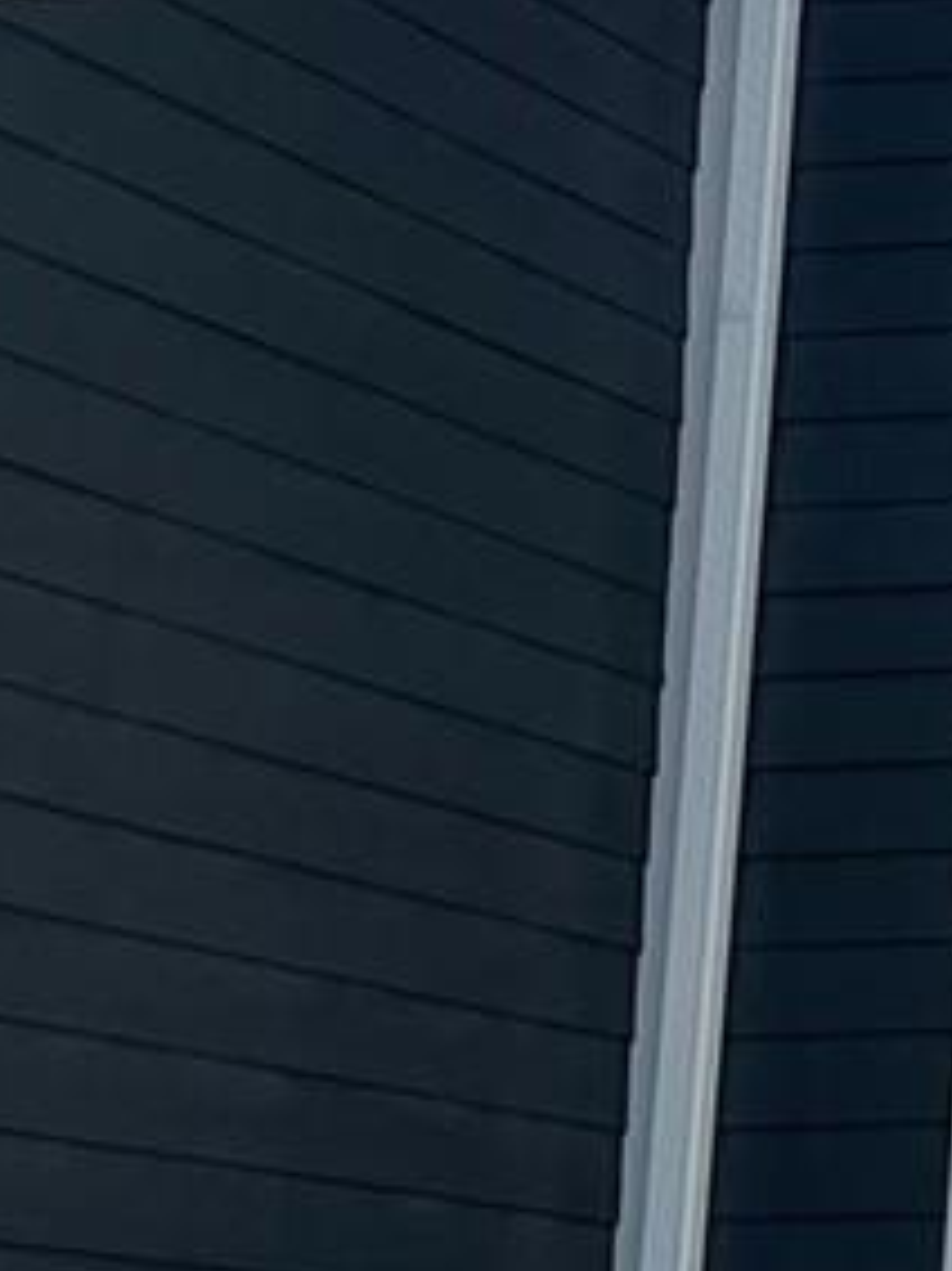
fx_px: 5174
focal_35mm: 141
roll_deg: +0.5
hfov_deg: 9.1
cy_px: 561
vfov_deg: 14.0
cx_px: 2564
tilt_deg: +12.9
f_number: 1.6
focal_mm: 4.2
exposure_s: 1/2257
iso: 32
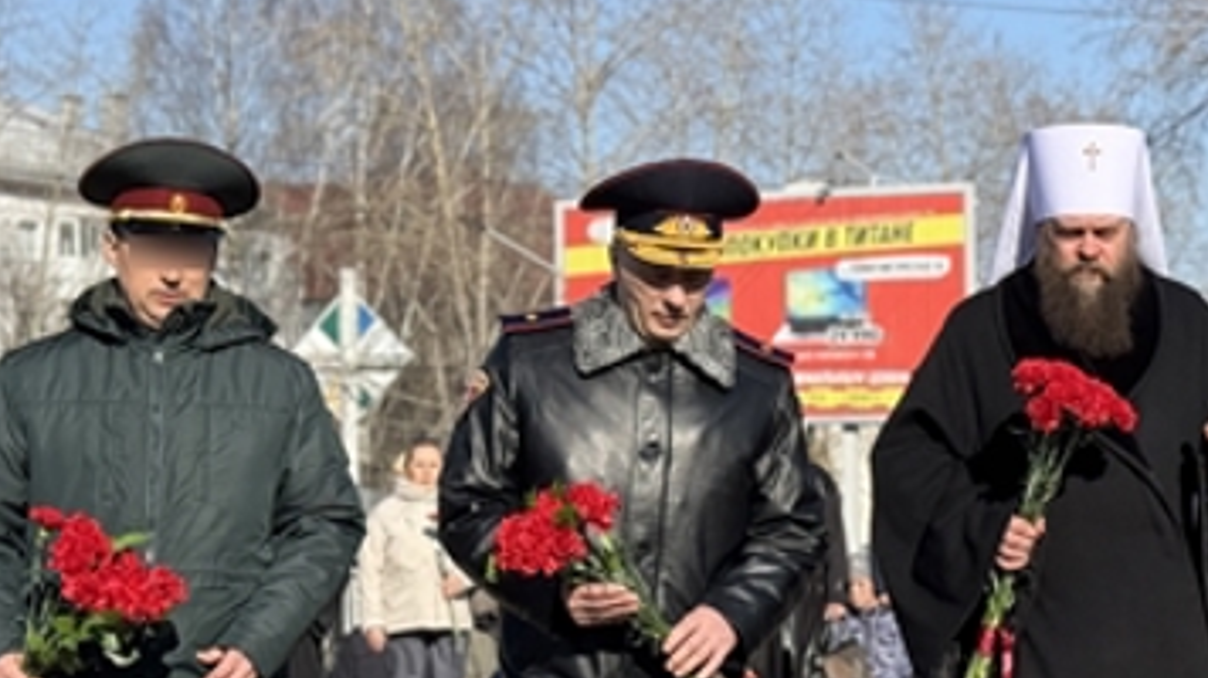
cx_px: 987
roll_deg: +1.0
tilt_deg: +0.7
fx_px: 3138
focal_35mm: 98
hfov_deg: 21.5
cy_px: 468
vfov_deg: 12.3
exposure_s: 1/6024
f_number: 1.78
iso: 80
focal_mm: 6.76
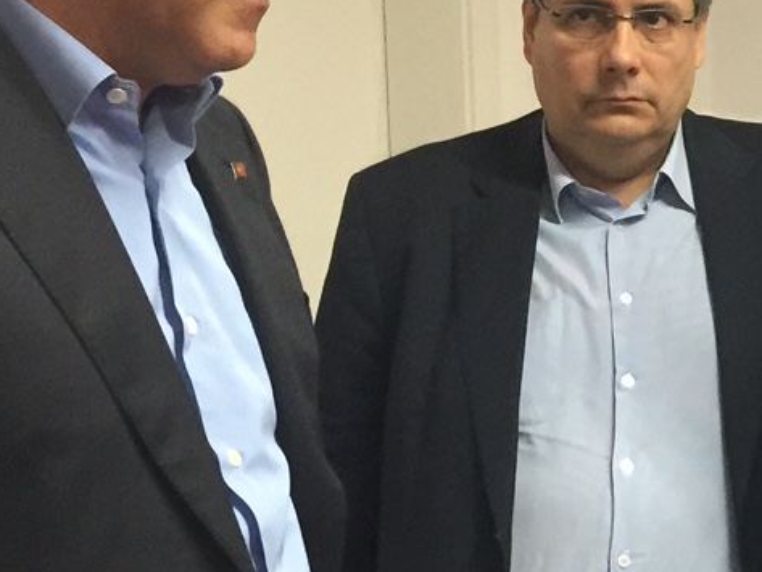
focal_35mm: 100
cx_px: 815
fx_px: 2202
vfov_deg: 14.8
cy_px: 387
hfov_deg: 18.9
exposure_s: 1/8
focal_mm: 4.15
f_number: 2.2
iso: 160
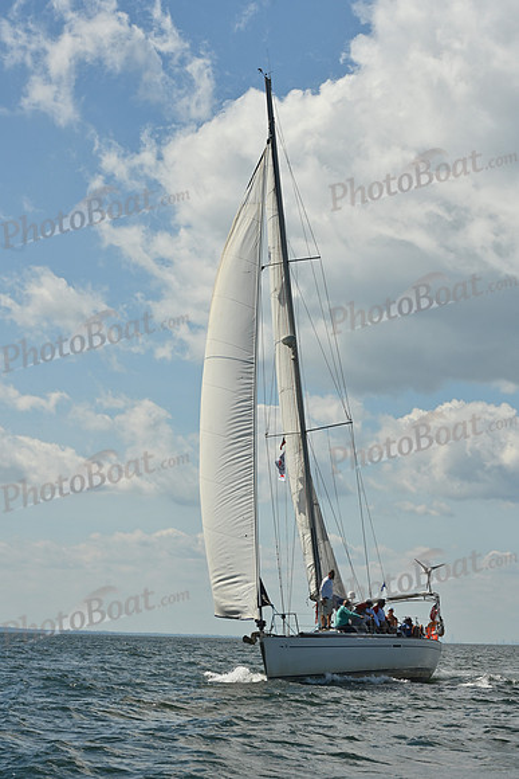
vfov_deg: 21.5
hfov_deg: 14.4
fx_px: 2053
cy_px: 390
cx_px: 260
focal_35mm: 95
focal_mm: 95
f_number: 11
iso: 250
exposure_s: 1/1250
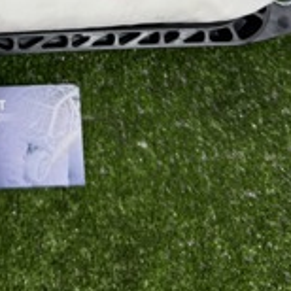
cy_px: -64
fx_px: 628
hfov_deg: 25.1
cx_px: 13
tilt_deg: -74.9
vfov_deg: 23.7
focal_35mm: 66
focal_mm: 6.76
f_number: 1.78
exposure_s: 1/230
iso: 64
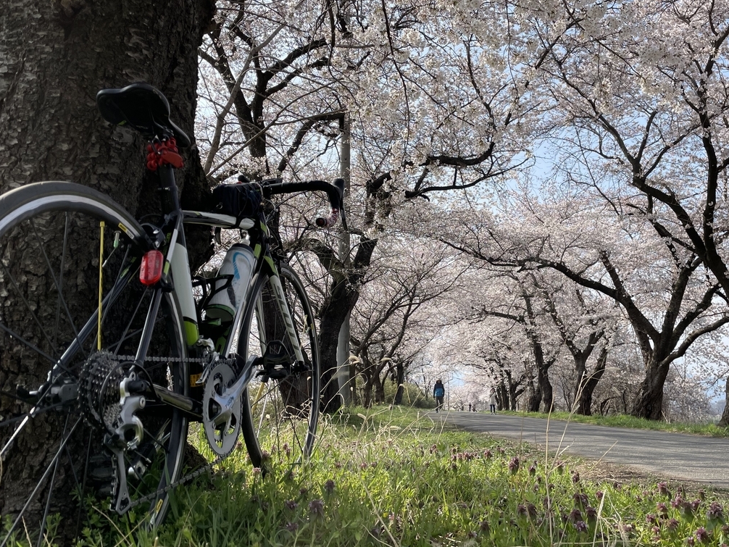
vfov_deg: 45.3
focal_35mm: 31
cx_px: 416
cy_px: 233
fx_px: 653
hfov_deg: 58.1
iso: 32
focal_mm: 4.2
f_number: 1.6
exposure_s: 1/2212
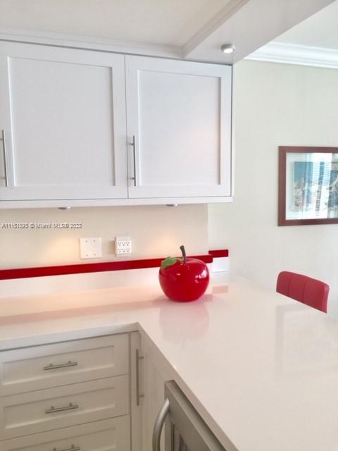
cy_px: 226
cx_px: 169
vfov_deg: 61.7
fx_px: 378
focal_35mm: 29
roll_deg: -0.4
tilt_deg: -4.3
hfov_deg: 48.2
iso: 32
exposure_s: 1/40
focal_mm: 4.15
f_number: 2.2
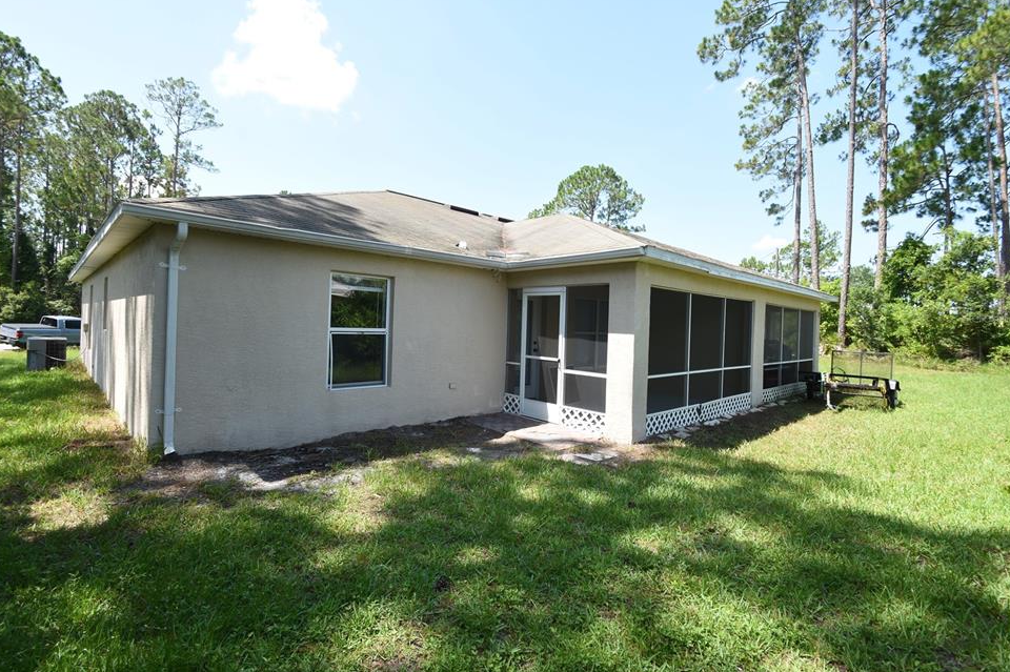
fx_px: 449
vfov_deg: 73.6
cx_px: 483
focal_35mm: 16
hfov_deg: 96.7
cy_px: 318
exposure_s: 1/125
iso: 100
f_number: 5.6
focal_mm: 10
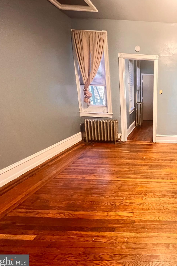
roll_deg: -2.9
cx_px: 170
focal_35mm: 19
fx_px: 140
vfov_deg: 86.9
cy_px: 129
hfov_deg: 53.3
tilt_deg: -14.1
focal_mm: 1.57
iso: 1000
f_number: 1.8
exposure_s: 1/30
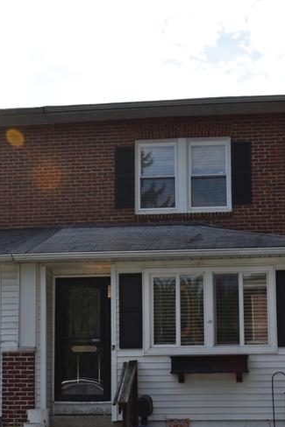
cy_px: 299
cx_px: 167
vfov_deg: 31.2
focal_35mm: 64
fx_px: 758
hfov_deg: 21.3
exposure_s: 1/200
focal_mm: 27
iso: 100
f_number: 7.1
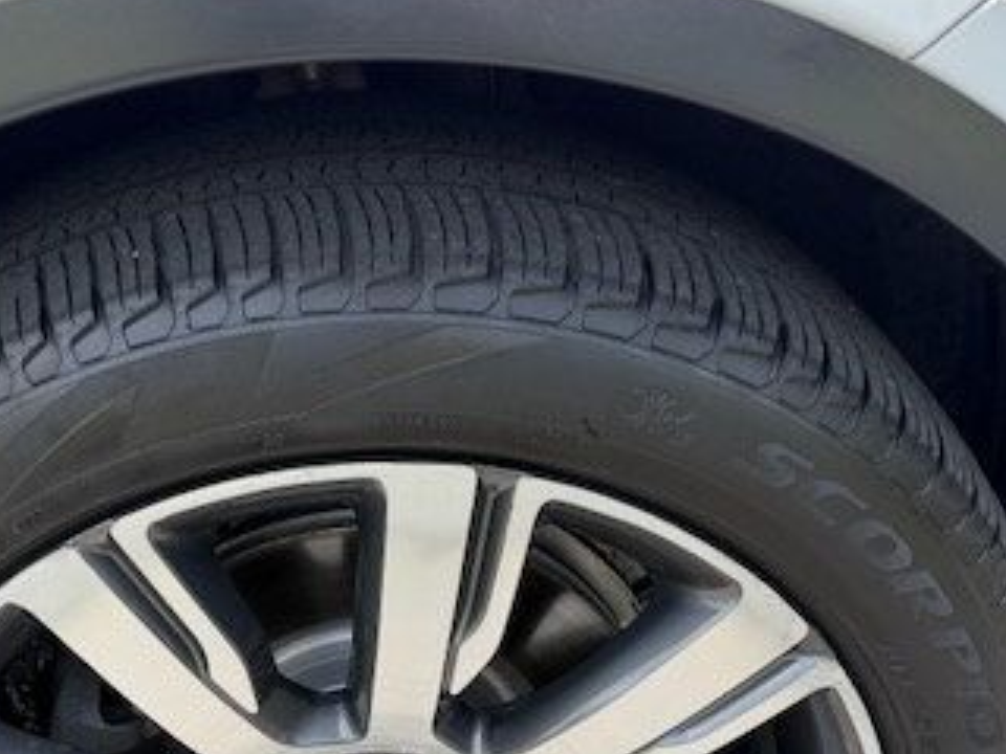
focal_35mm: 48
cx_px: 362
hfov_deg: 39.3
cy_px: 613
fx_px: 1395
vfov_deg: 29.5
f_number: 1.78
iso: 100
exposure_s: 1/1046
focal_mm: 6.76
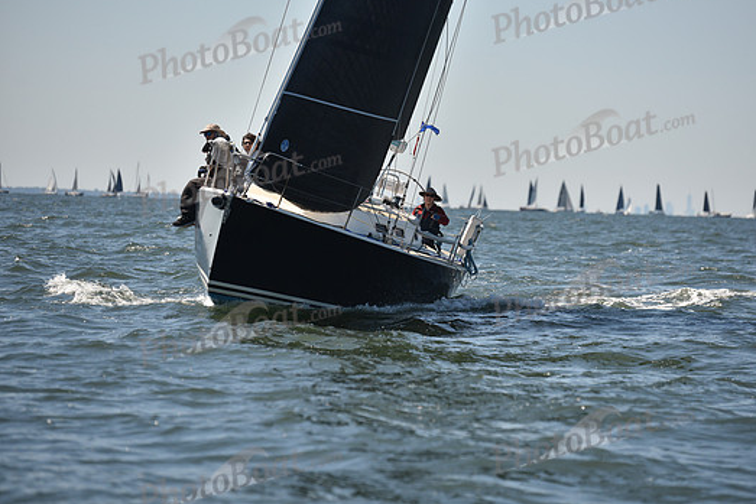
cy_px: 235
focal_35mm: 194
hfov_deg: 10.6
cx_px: 418
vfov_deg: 7.1
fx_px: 4075
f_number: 4
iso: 250
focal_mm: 175
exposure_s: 1/1250
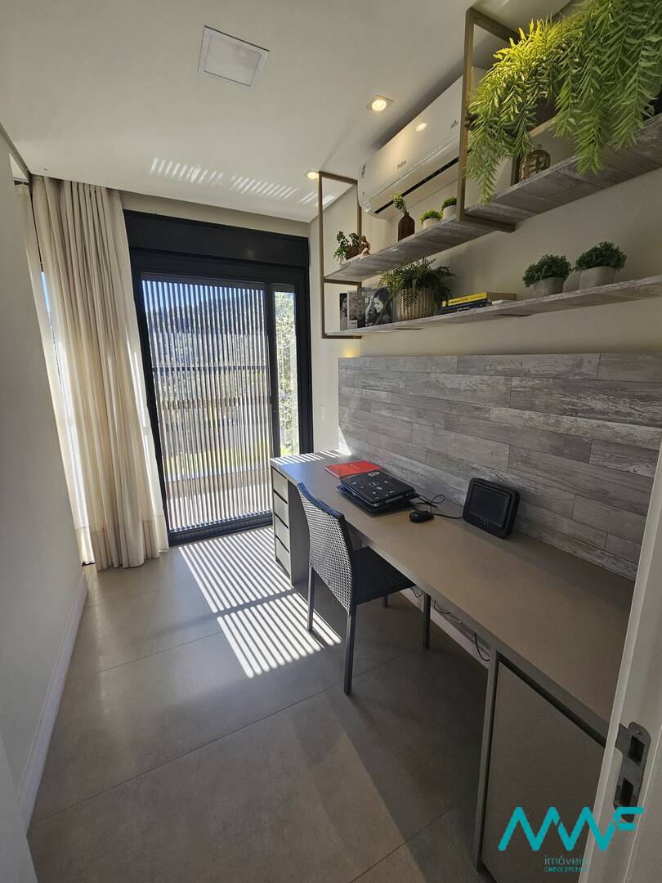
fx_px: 331
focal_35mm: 13
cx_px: 331
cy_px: 442
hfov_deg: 89.9
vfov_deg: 106.2
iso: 50
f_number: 2.2
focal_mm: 2.2
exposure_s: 1/120
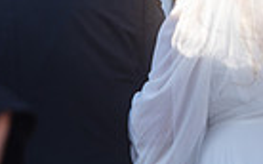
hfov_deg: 2.8
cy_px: -49
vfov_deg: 1.7
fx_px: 5364
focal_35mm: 749
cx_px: 240
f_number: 3.5
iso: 100
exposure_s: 1/400
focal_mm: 175
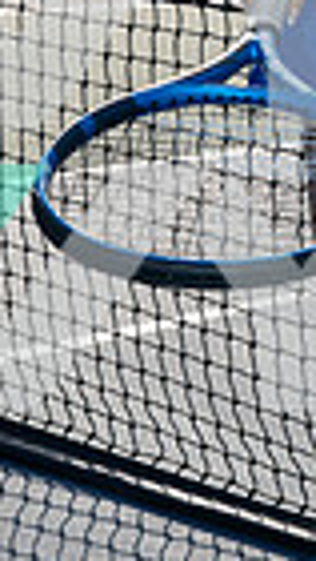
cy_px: 8
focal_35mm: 138
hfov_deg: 8.7
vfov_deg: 15.3
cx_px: 404
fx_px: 2051
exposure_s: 1/250
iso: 100
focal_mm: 41
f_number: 8
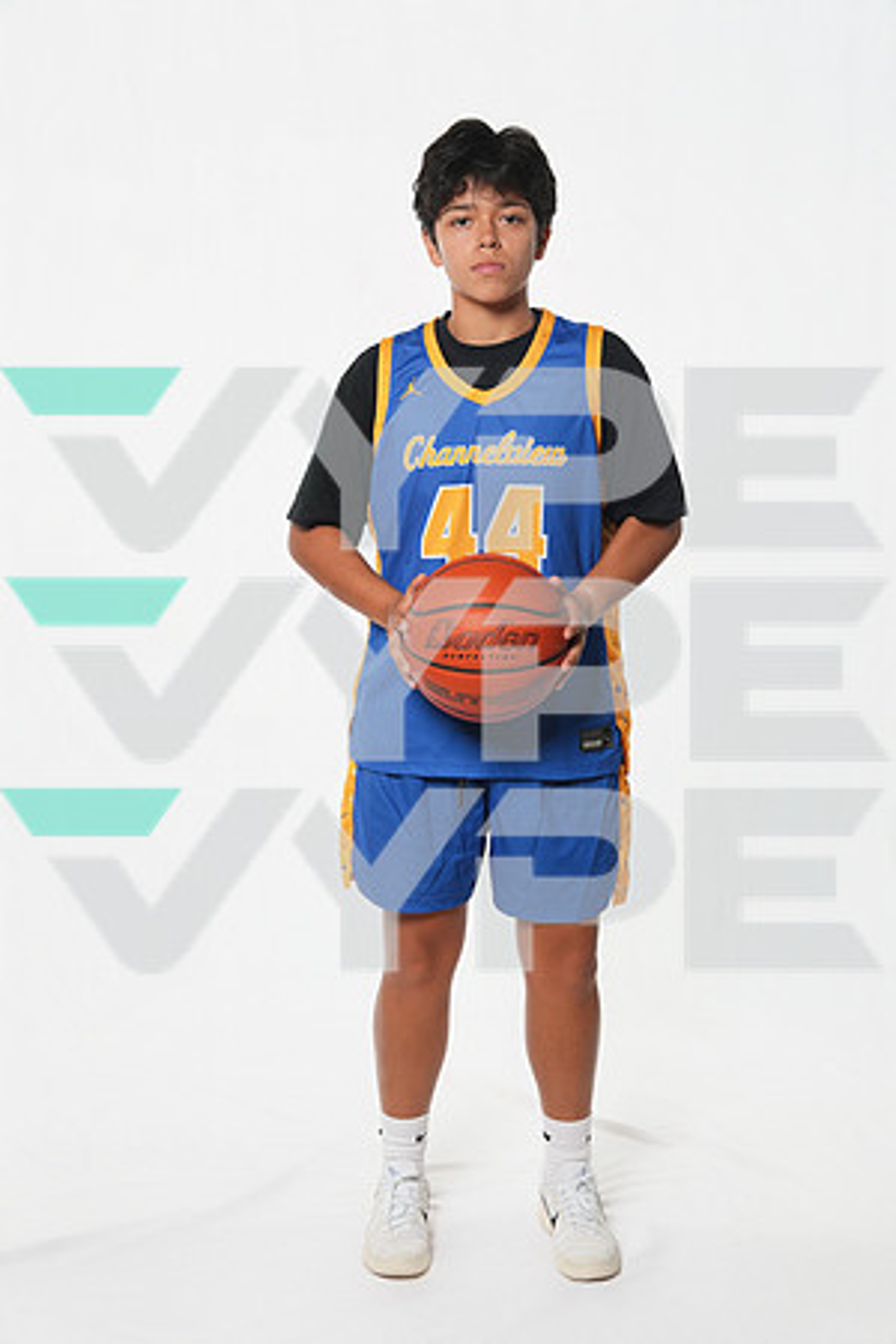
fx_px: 1833
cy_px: 672
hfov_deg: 27.5
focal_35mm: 49
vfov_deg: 40.3
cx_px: 448
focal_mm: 49.1
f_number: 7.1
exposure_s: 1/125
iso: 500
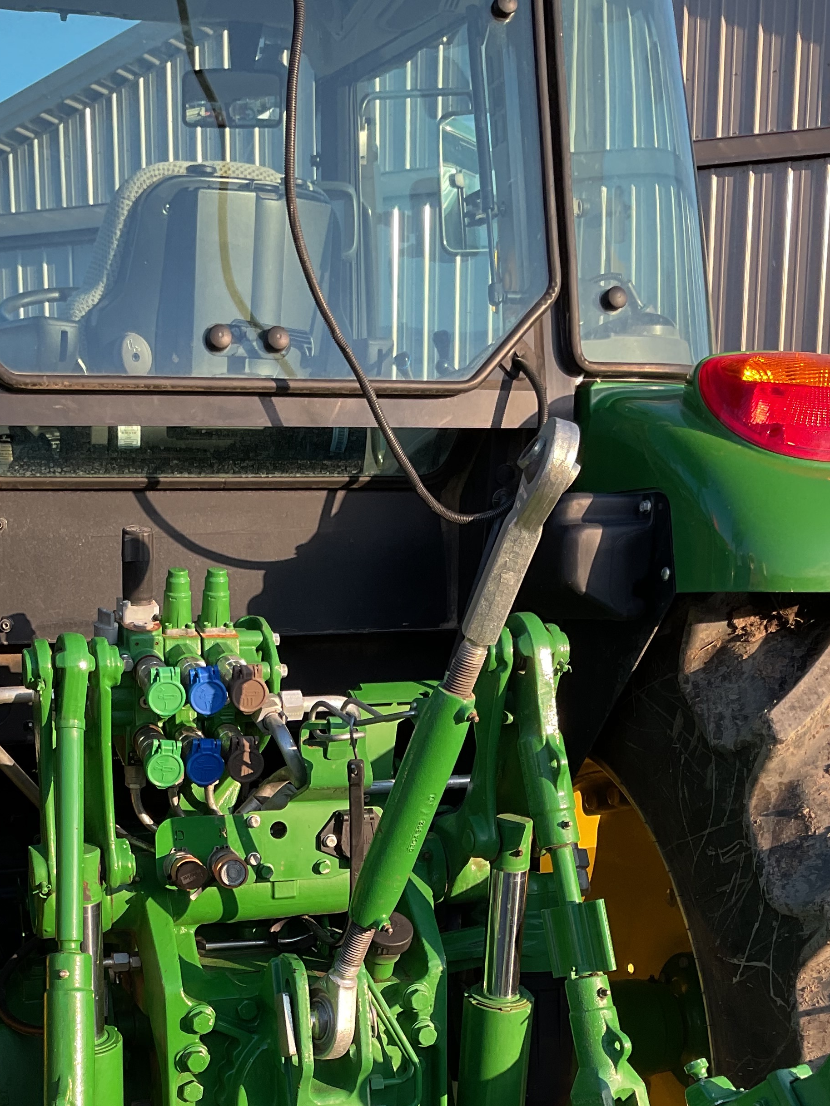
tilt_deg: -10.9
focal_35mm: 48
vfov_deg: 38.1
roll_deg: +0.1
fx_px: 1535
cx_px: 295
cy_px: 900
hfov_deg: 30.1
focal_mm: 3
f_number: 1.8
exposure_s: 1/284
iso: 16
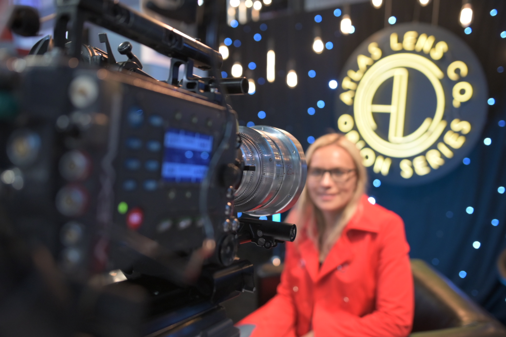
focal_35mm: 33
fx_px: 464
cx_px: 253
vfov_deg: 40.0
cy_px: 168
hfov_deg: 57.2
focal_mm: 22
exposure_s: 1/500
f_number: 1.8
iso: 1600
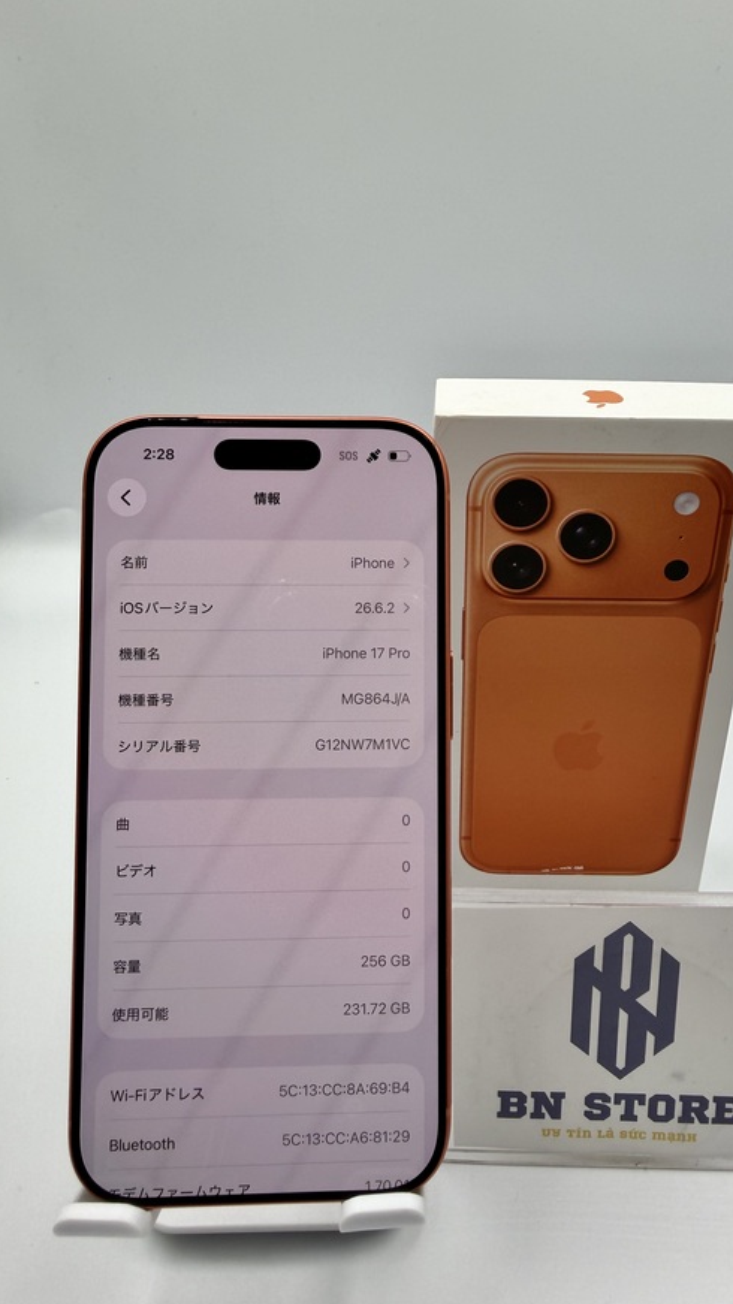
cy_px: 671
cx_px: 463
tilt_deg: -26.2
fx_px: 934
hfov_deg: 42.5
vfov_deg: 69.9
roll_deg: -1.7
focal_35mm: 27
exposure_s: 1/227
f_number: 2.2
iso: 40
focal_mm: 2.22
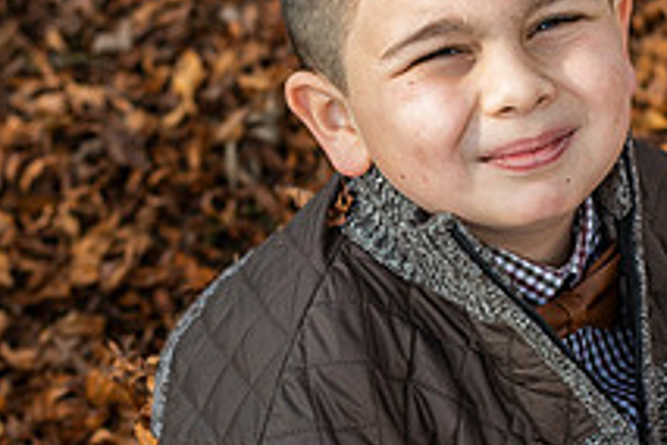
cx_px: 442
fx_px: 2520
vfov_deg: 10.1
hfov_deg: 15.1
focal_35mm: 136
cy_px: 259
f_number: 3.5
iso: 400
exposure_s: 1/400
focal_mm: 50
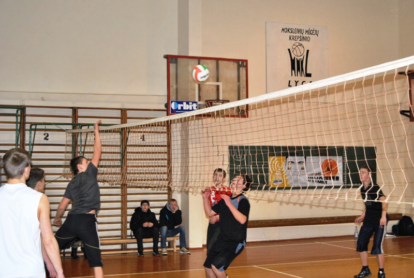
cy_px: 139
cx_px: 207
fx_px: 691
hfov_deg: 33.3
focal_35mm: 60
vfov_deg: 22.7
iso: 800
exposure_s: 1/200
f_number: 5
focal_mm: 40
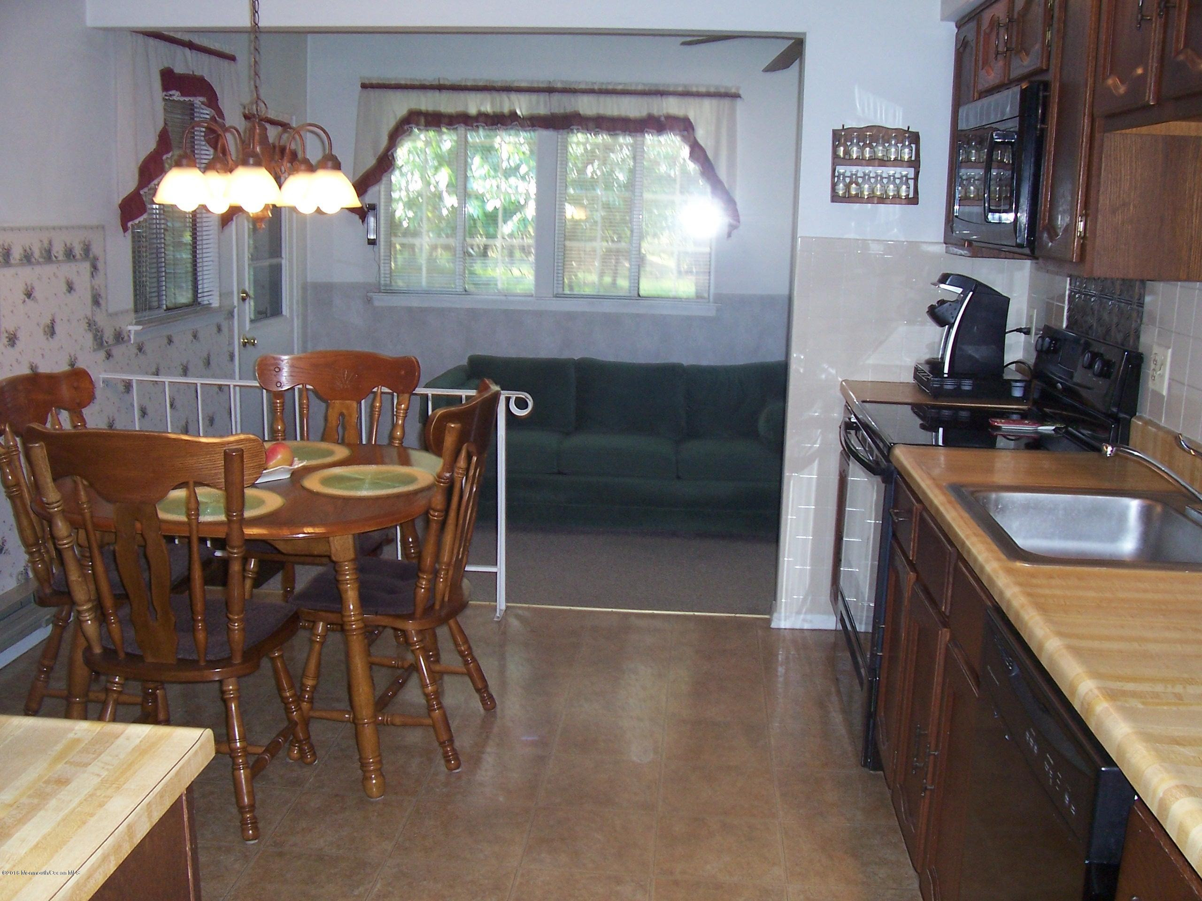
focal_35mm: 34
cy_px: 450
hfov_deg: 54.0
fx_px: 1181
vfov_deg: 41.8
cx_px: 601
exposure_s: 1/60
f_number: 2.7
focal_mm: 5.6
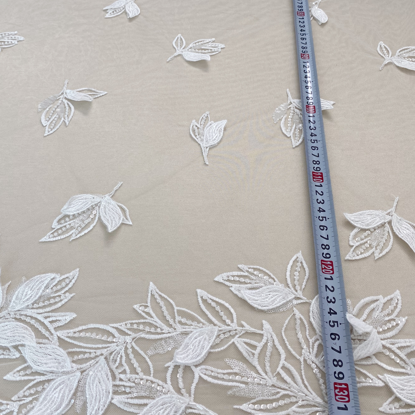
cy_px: 150
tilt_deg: -47.2
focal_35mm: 35
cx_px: 192
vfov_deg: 46.7
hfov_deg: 47.2
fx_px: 475
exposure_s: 1/251
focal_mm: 4.25
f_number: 1.8
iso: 32
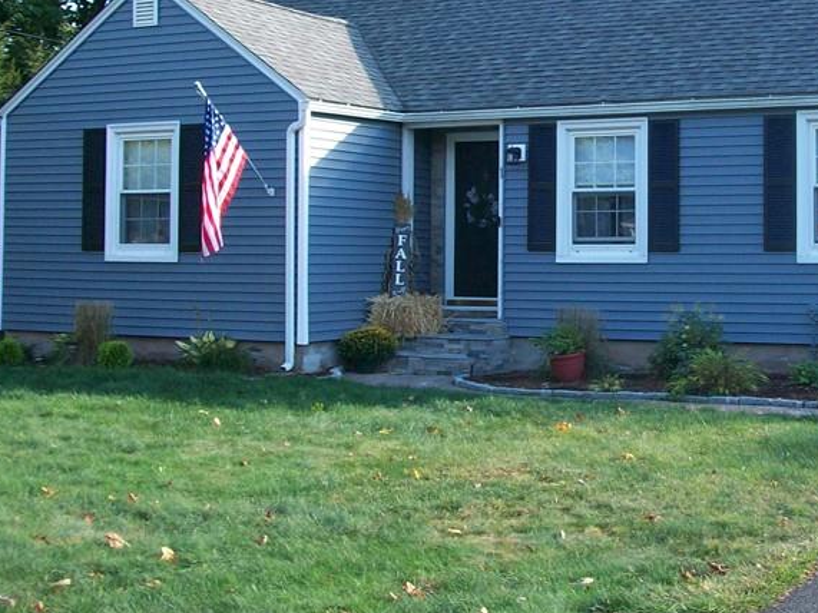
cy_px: 113
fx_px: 1441
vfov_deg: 23.6
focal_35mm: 61
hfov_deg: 31.0
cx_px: 632
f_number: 2.8
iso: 80
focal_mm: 5.7
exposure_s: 1/208
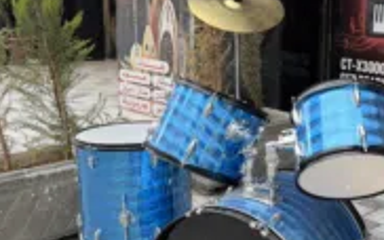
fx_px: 586
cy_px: 118
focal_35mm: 56
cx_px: 314
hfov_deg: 35.0
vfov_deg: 23.2
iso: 64
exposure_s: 1/247
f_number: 1.78
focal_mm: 6.76
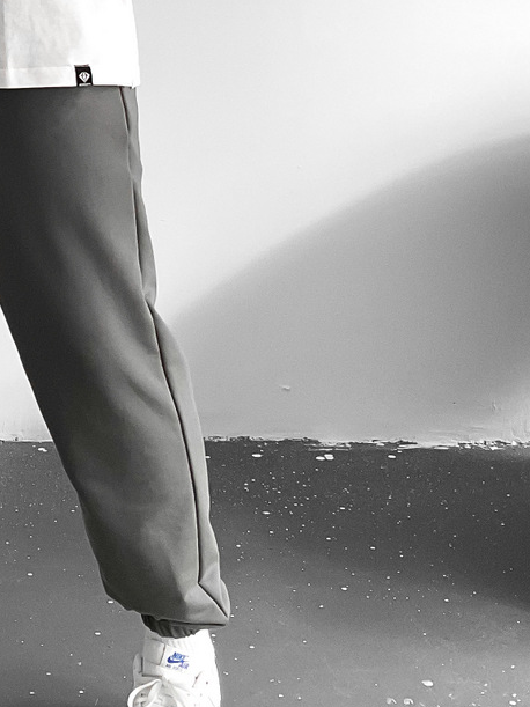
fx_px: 1552
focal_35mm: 76
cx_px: -82
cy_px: -10
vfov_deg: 24.4
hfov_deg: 18.5
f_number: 1.8
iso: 80
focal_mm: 3
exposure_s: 1/60
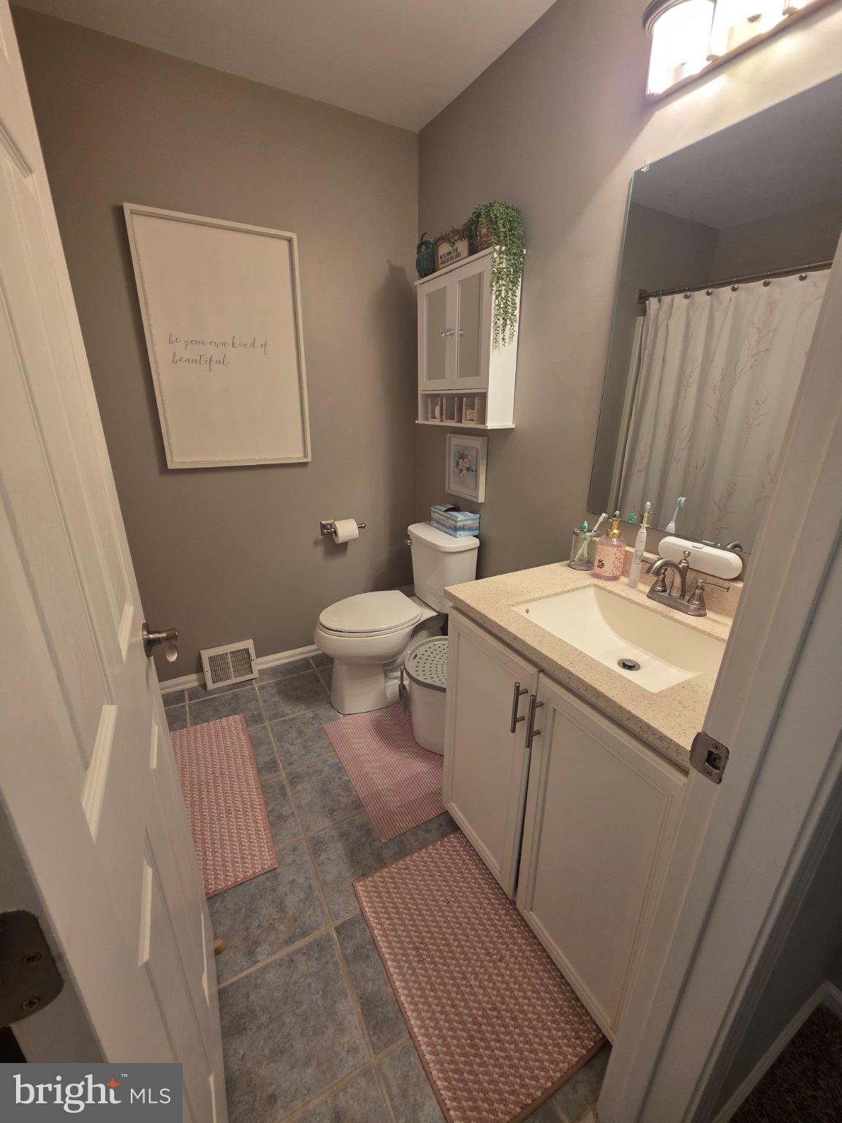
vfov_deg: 106.2
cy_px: 562
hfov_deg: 89.9
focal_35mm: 13
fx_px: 422
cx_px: 421
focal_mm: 2.2
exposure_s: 1/60
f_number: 1.9
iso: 160
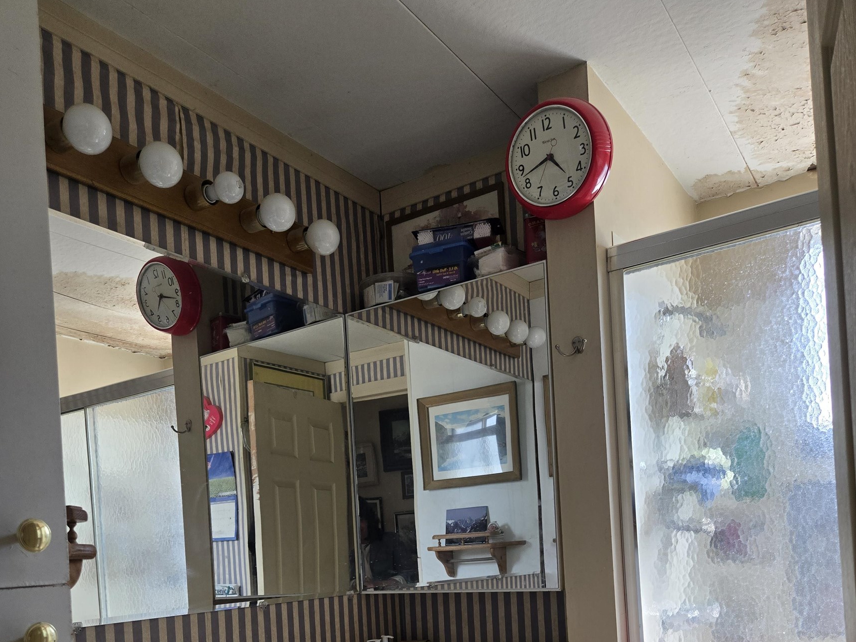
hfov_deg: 58.3
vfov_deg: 42.4
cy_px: 555
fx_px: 767
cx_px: 431
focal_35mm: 31
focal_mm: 5.4
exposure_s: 1/180
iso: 100
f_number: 1.8
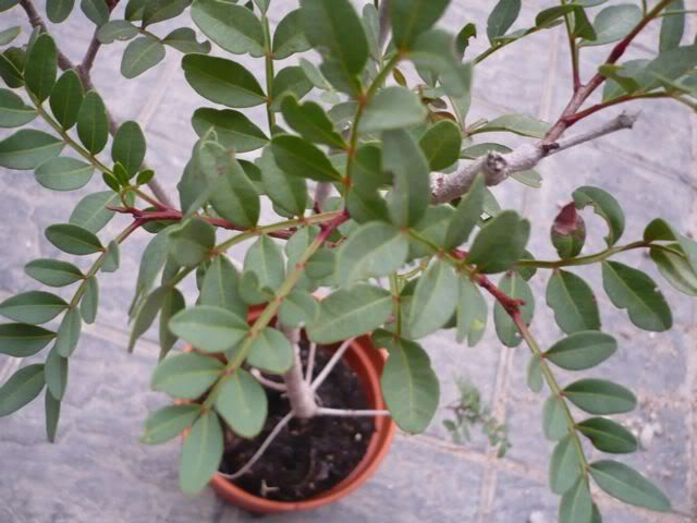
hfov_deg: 52.6
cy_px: 262
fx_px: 705
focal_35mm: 35
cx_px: 348
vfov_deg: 40.7
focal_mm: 5.8
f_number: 2.8
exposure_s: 1/20
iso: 200
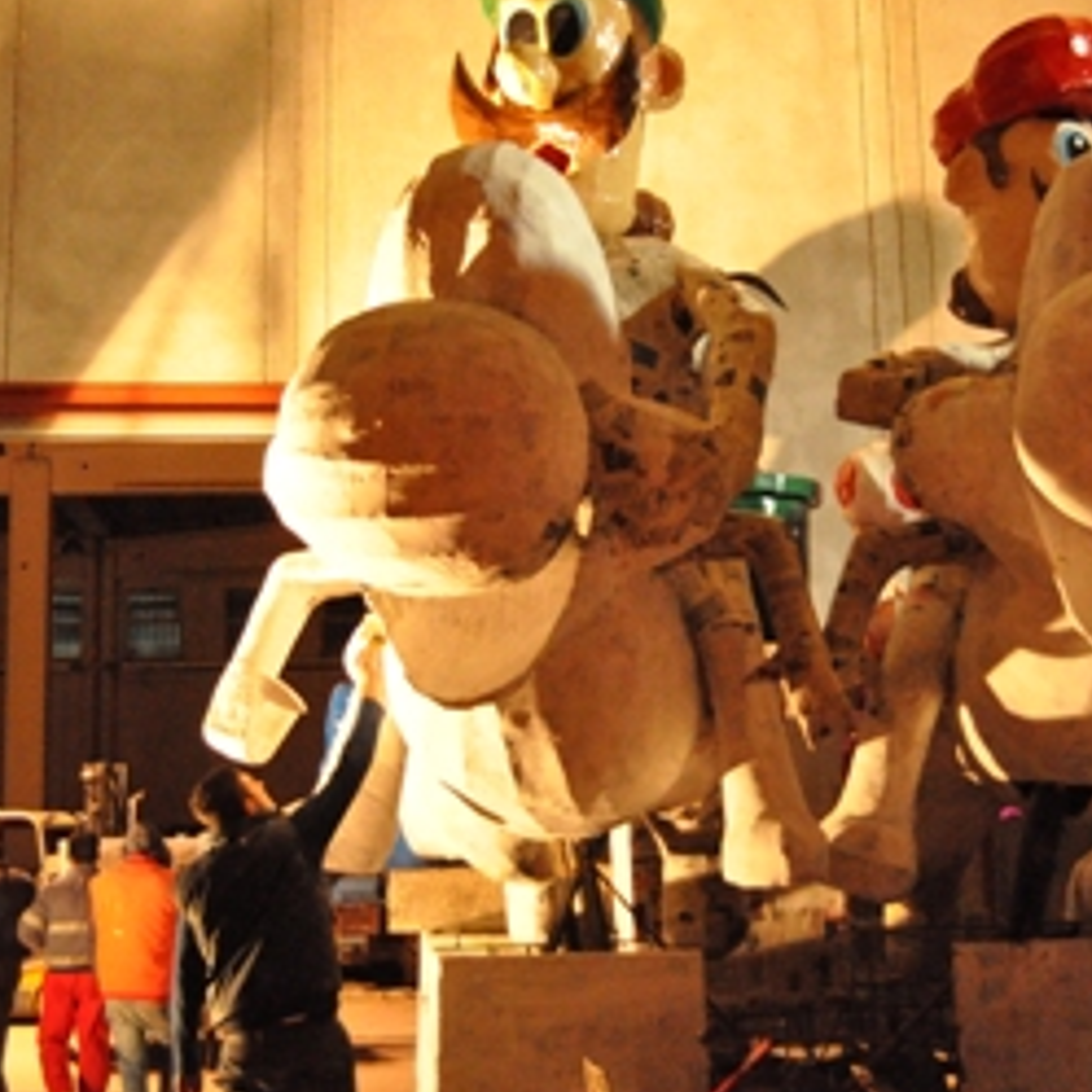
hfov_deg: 30.9
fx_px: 1963
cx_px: 719
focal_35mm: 55
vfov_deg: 31.0
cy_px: 460
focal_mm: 24
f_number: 4
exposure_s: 1/40
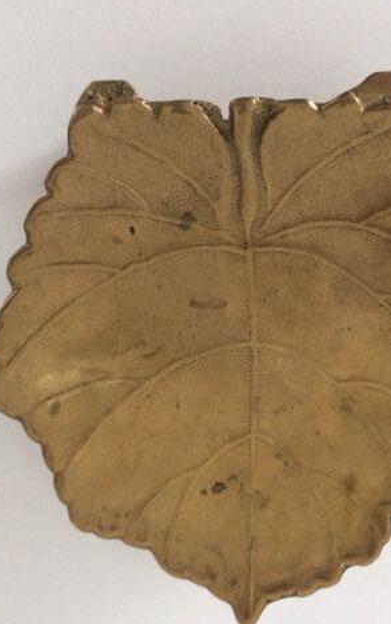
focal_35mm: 42
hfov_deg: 30.5
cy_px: 307
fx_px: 715
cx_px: 240
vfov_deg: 47.2
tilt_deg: -86.0
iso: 200
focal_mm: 4.15
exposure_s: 1/33
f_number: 2.2
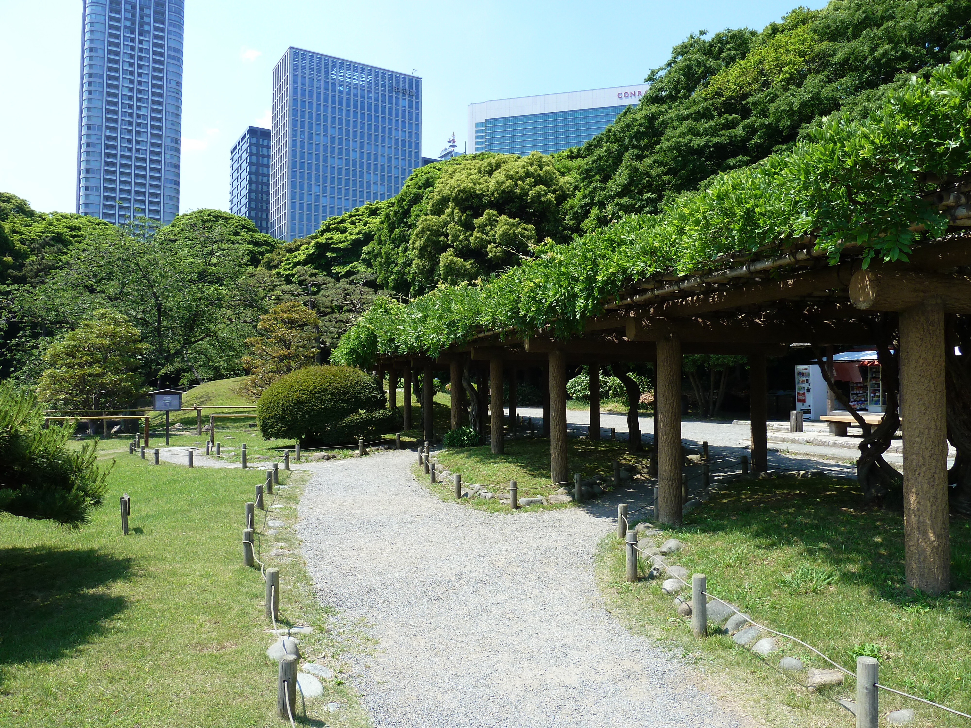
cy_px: 364
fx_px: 701
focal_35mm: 25
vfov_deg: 54.9
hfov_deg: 69.4
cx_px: 486
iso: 80
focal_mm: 4.1
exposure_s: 1/250
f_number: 4
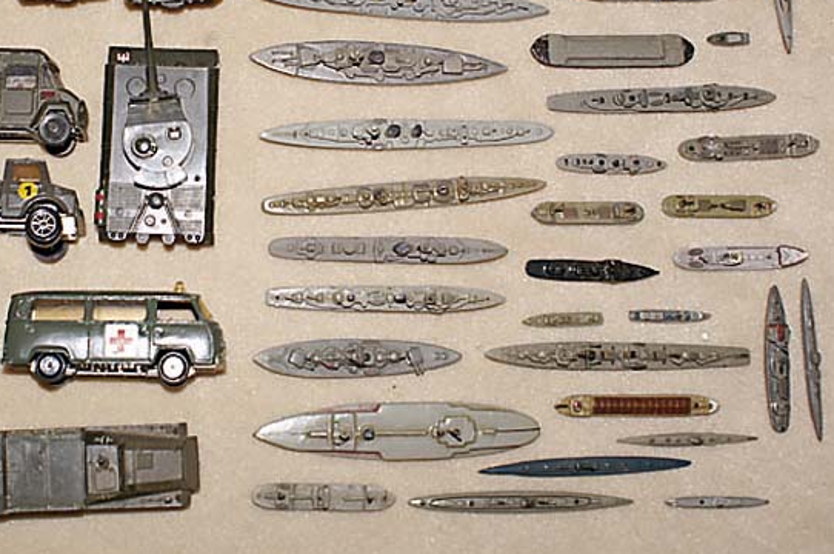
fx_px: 1435
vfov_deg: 21.7
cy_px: 168
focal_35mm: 62
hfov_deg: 32.0
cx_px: 235
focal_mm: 28
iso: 100
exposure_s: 1/60
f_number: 7.1
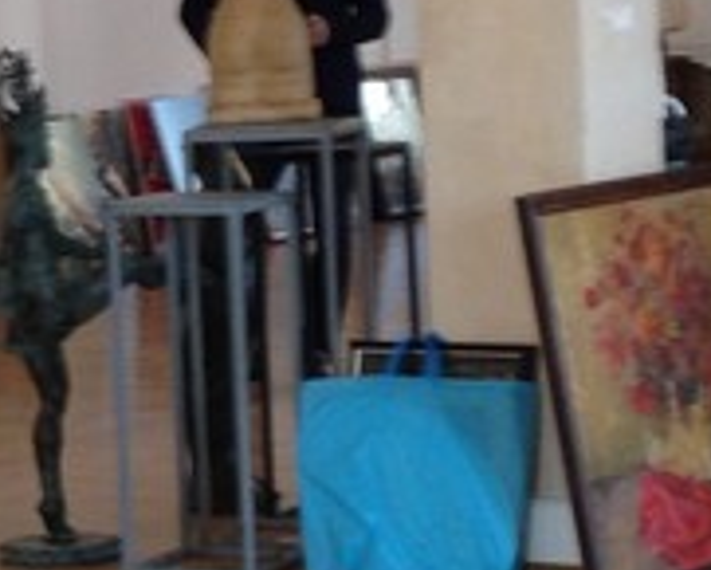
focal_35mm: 189
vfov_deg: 8.2
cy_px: 189
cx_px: -181
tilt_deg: -4.7
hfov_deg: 10.0
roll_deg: +0.5
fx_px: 3979
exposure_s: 1/20
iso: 64
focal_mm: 4.28
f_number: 2.4
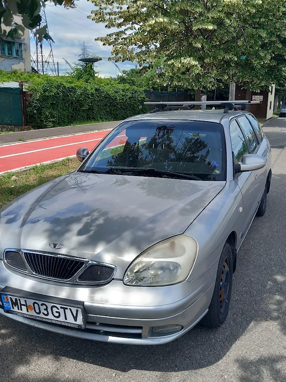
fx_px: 364
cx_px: 173
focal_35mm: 33
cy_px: 171
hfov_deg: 42.7
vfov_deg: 55.3
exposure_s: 1/294
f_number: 1.8
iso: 20
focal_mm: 4
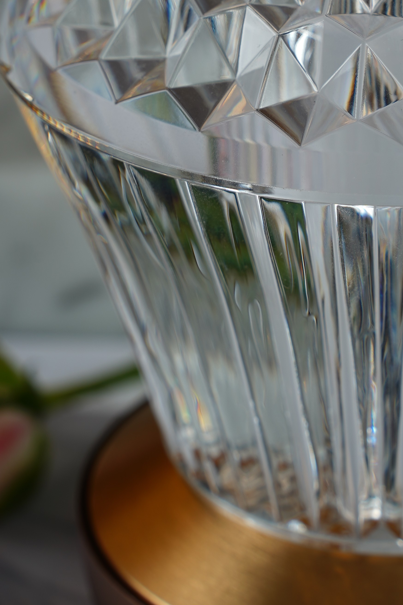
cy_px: 17
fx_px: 2888
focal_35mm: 172
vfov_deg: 11.8
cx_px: 255
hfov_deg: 8.0
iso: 64
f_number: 10
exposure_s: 1/13
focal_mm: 75
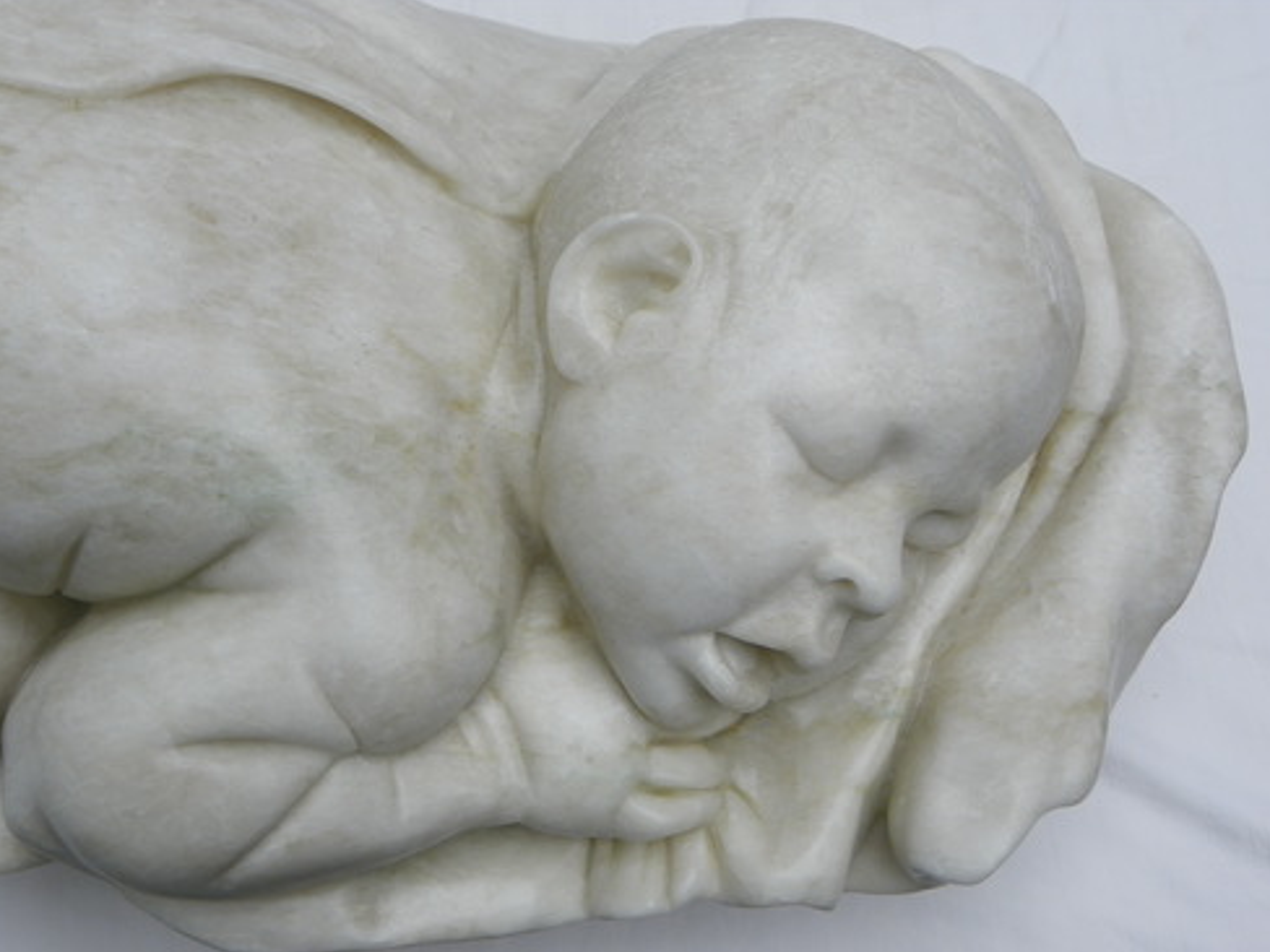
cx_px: 630
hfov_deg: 44.8
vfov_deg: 34.3
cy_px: 483
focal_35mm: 42
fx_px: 1541
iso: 64
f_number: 4
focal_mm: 7.3
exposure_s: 1/160
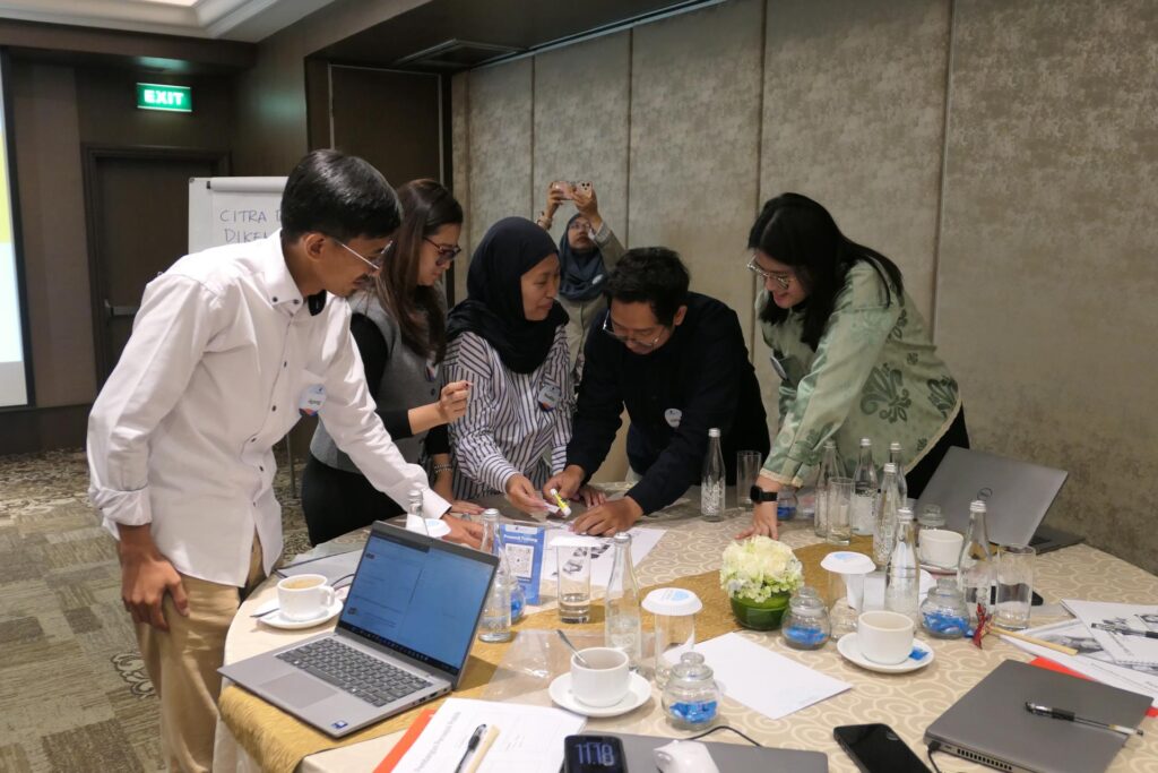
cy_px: 386
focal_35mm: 31
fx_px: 997
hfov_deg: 60.3
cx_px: 579
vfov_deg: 42.3
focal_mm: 11.2
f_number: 2.5
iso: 1000
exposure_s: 1/80
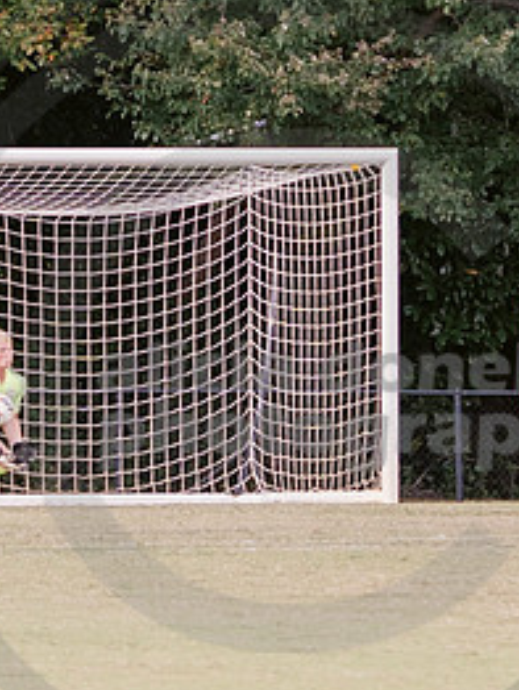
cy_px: 126
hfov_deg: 2.4
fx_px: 12394
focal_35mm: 621
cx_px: 105
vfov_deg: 3.2
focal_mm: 90
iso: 640
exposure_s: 1/125
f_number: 3.2
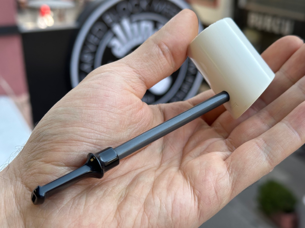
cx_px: 152
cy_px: 114
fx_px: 423
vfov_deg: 30.3
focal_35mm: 48
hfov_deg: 39.7
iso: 64
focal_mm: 6.86
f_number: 1.78
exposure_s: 1/366
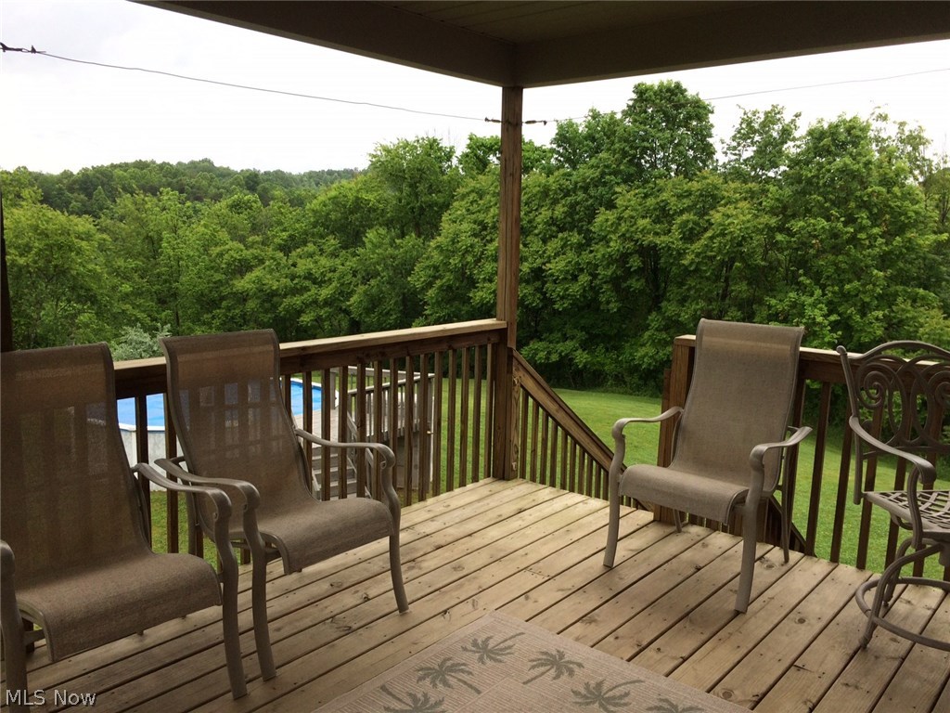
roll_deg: -3.1
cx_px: 475
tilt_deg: -8.0
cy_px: 356
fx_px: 796
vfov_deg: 48.2
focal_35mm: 29
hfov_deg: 61.7
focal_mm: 4.15
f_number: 2.2
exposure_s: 1/394
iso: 32
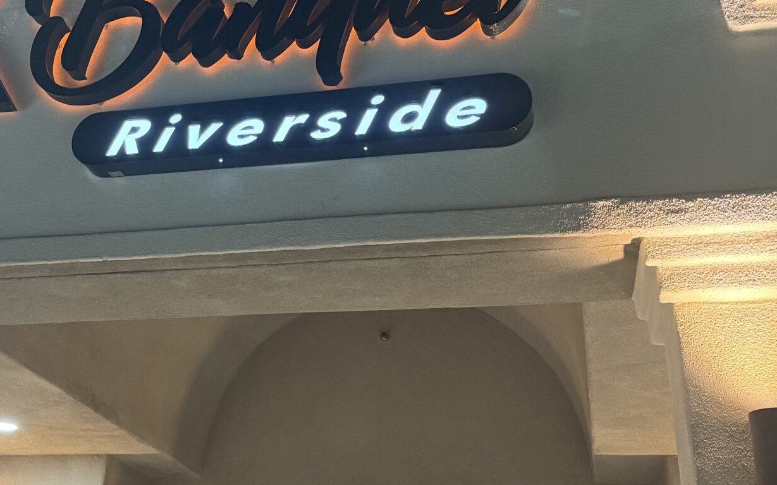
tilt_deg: +24.4
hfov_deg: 37.6
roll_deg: -3.9
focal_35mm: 53
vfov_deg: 24.4
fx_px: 1122
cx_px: 232
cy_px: 191
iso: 500
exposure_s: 1/57
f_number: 1.78
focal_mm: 6.76
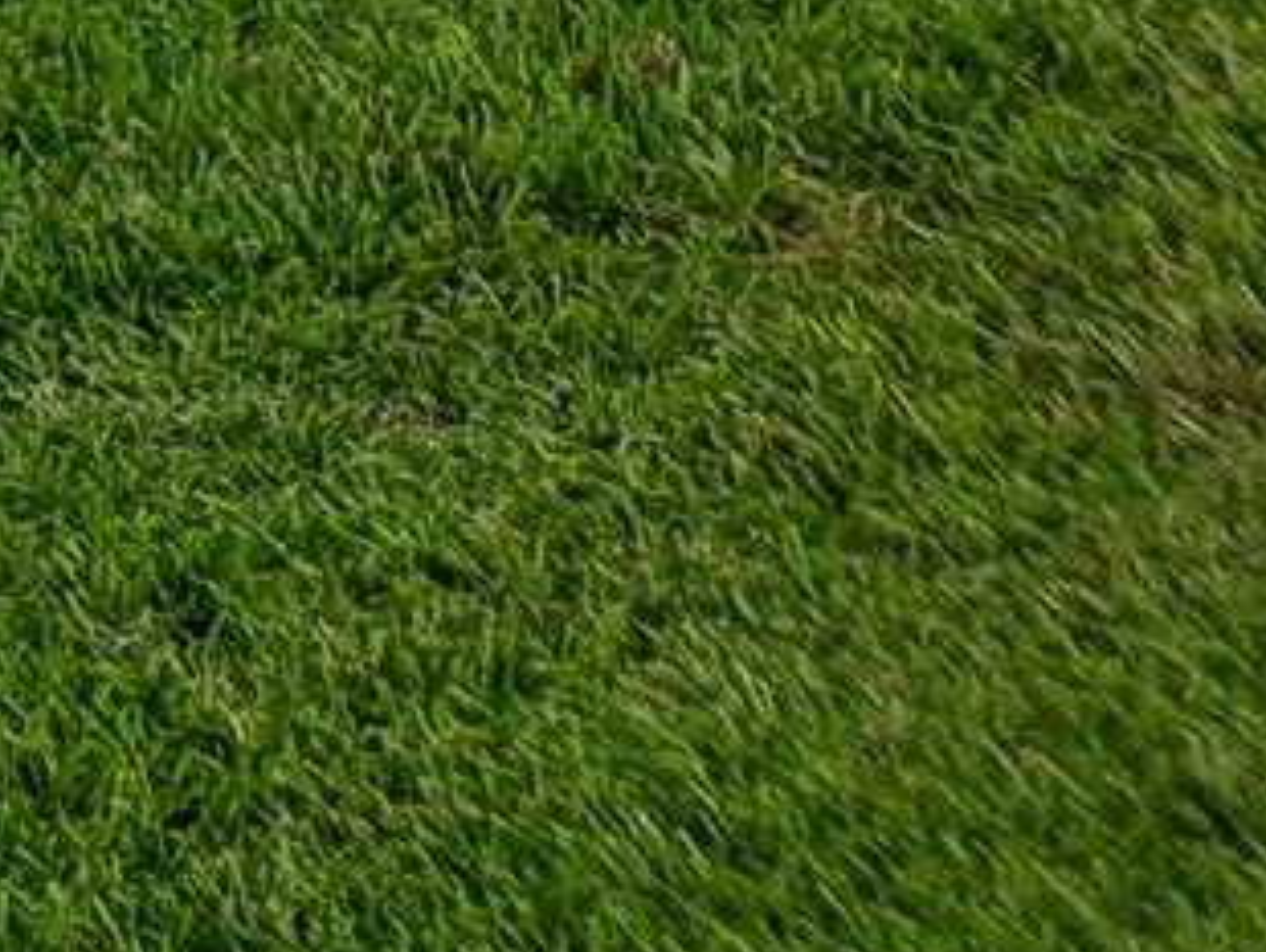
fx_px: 6039
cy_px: -2100
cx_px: -2879
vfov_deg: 7.6
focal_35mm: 165
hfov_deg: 9.0
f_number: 2
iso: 32
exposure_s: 1/1709
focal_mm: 4.6
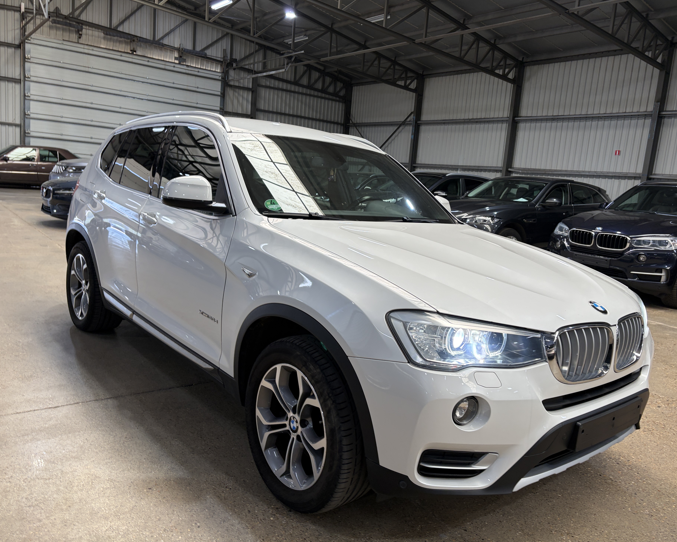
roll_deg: -5.6
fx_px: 561
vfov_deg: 51.5
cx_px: 362
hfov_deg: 62.1
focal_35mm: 28
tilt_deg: -5.2
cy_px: 269
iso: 50
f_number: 1.6
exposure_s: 1/84
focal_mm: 5.96
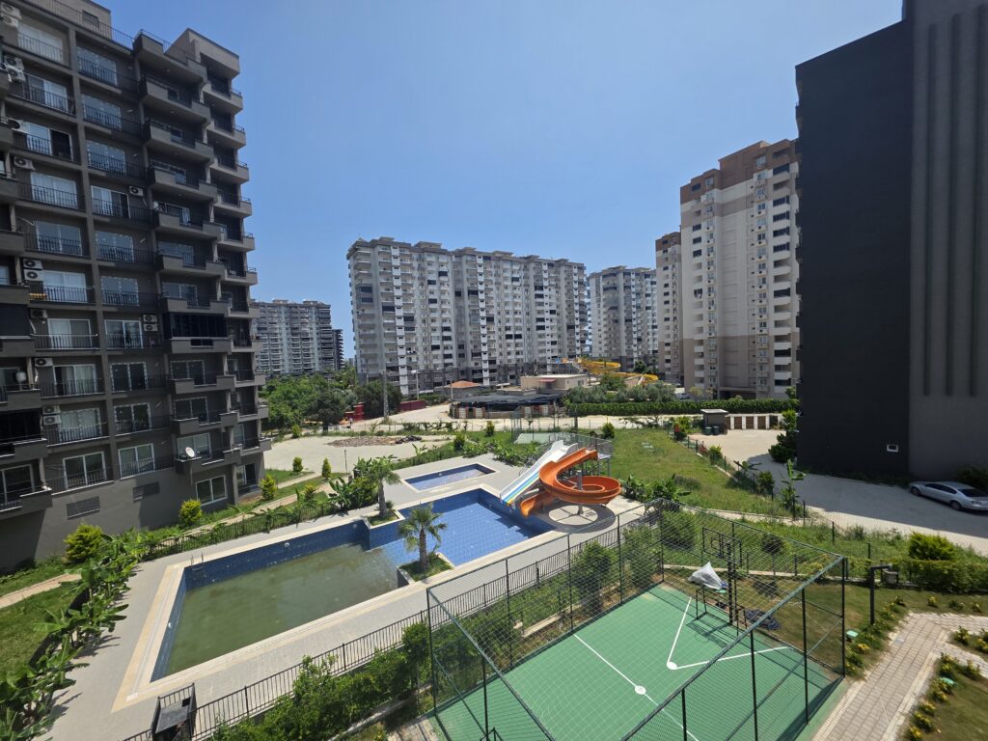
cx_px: 494
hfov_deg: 106.2
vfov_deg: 89.9
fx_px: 371
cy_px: 370
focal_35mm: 13
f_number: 1.9
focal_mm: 2.2
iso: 40
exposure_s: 1/2730
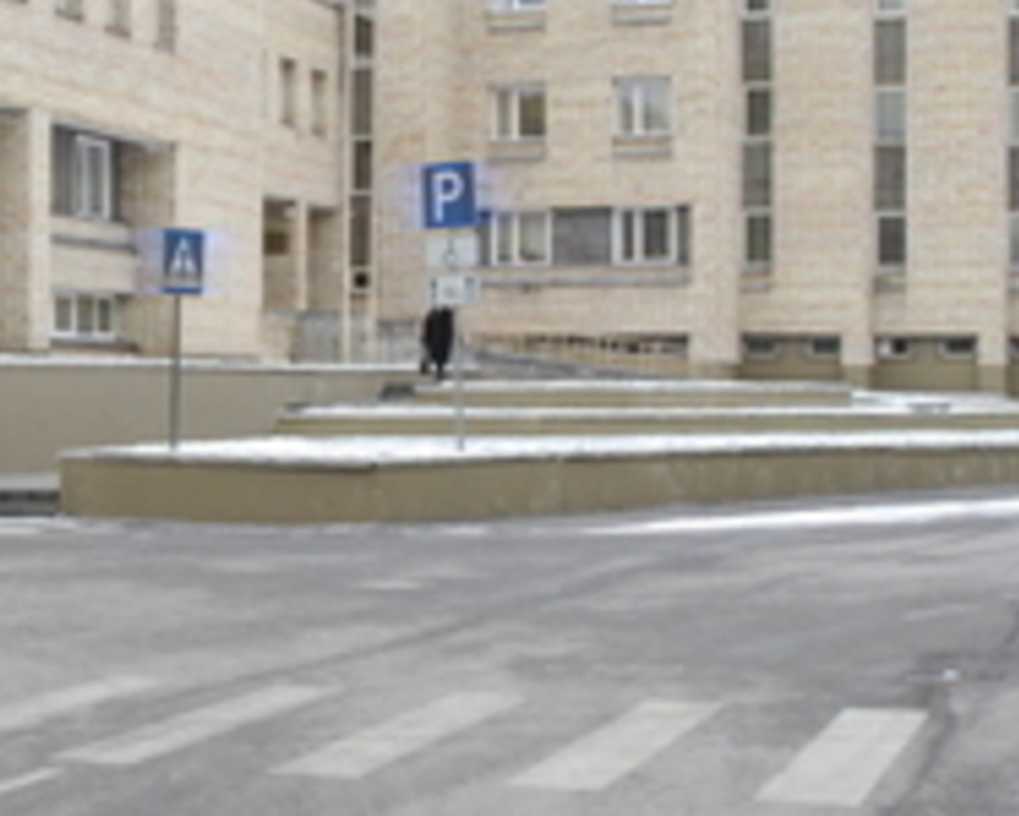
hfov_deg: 22.4
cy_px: 383
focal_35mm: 83
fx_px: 2505
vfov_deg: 18.5
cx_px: 77
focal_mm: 22
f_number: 5.6
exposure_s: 1/180
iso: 1000
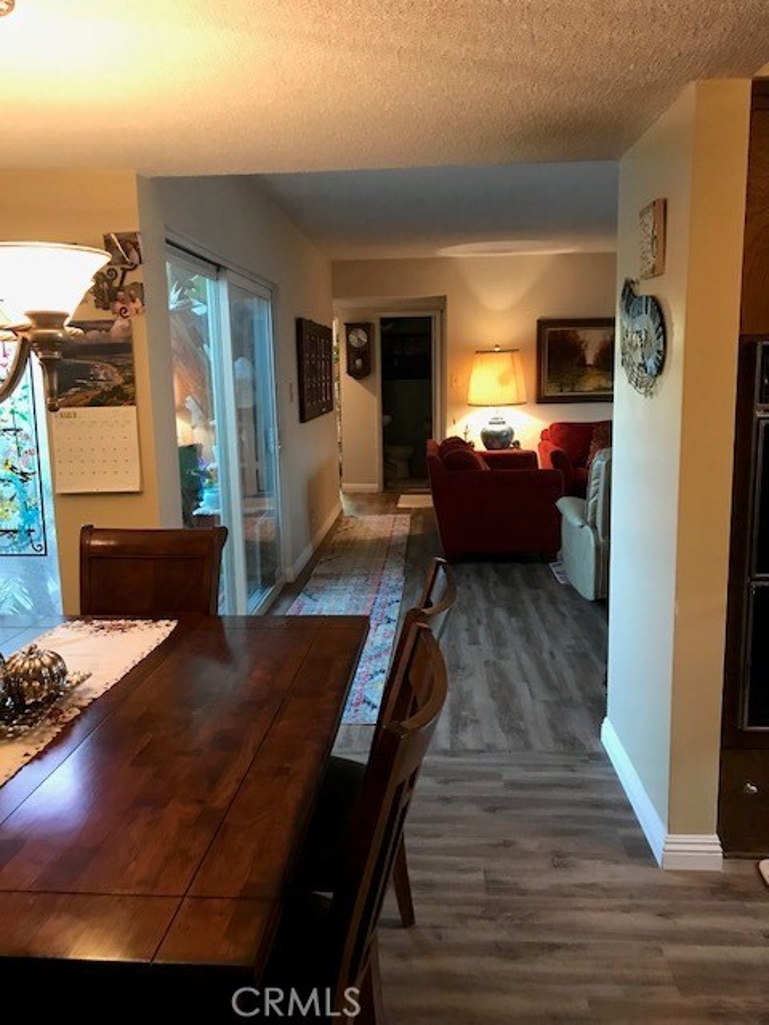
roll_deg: +0.6
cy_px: 512
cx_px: 384
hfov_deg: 49.7
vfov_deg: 63.4
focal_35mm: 28
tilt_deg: -9.1
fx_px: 829
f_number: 1.8
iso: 80
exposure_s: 1/15
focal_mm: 3.99
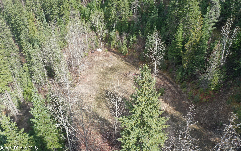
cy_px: 73
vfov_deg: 43.1
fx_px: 190
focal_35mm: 29
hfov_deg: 64.6
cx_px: 121
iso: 100
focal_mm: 10.26
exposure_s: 1/320
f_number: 4.5
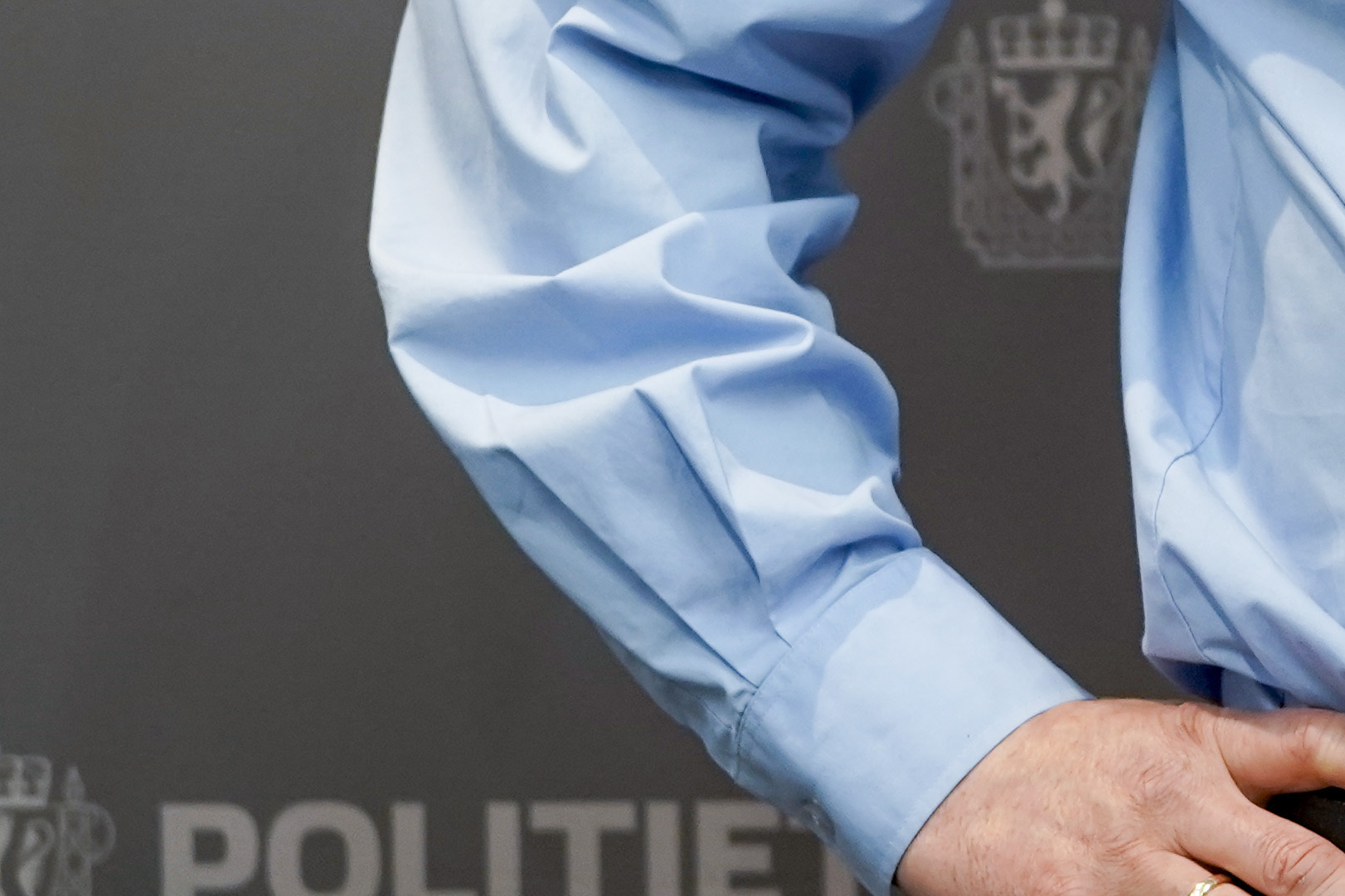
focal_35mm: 259
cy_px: -686
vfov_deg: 5.2
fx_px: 9675
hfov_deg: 7.9
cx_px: 1606
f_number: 2.8
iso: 1000
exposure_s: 1/200
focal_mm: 70
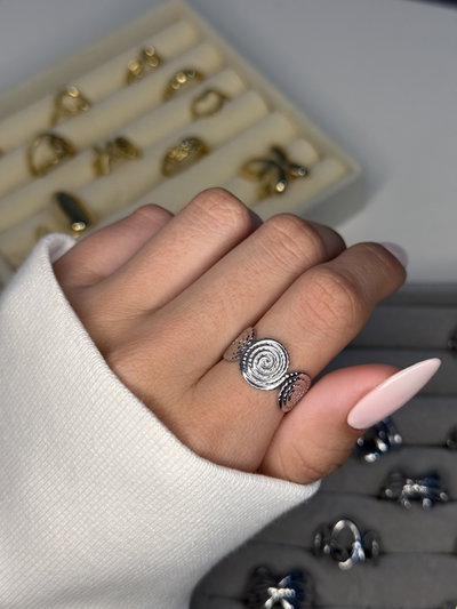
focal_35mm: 48
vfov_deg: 39.6
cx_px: 228
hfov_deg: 30.3
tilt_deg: -59.1
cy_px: 304
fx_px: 845
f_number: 1.78
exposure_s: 1/118
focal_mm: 6.76
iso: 80
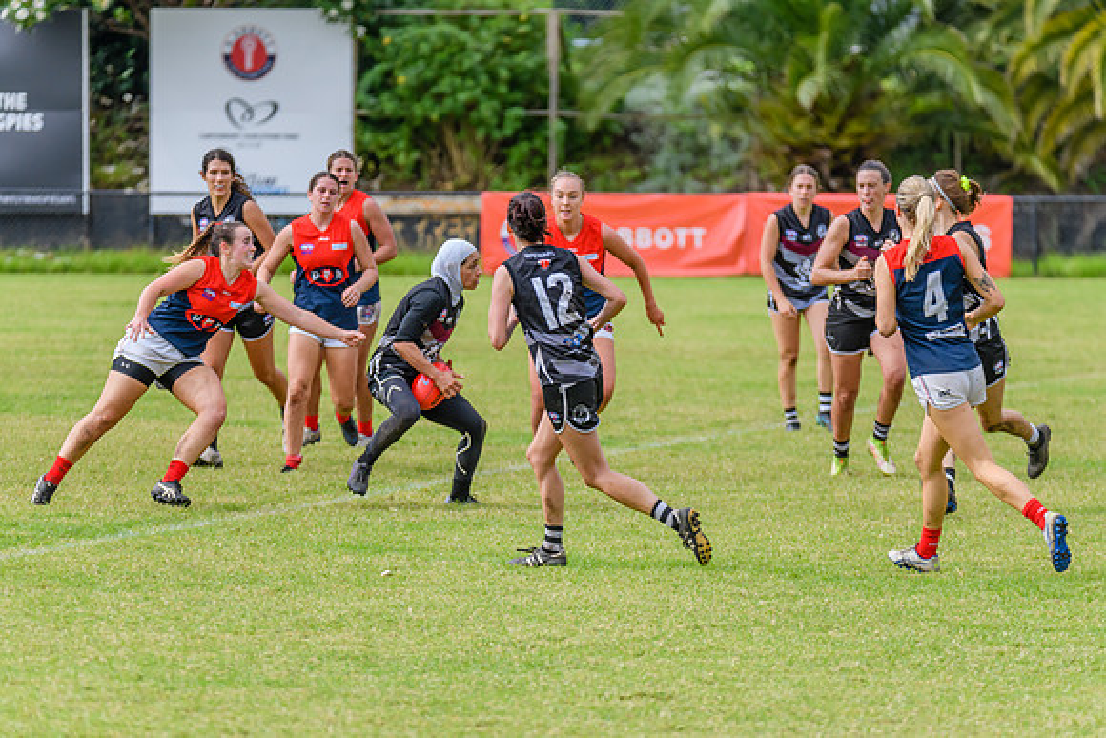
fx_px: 10919
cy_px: 380
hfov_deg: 5.8
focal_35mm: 355
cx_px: 570
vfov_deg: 3.9
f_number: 7.1
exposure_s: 1/1600
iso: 800
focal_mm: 320
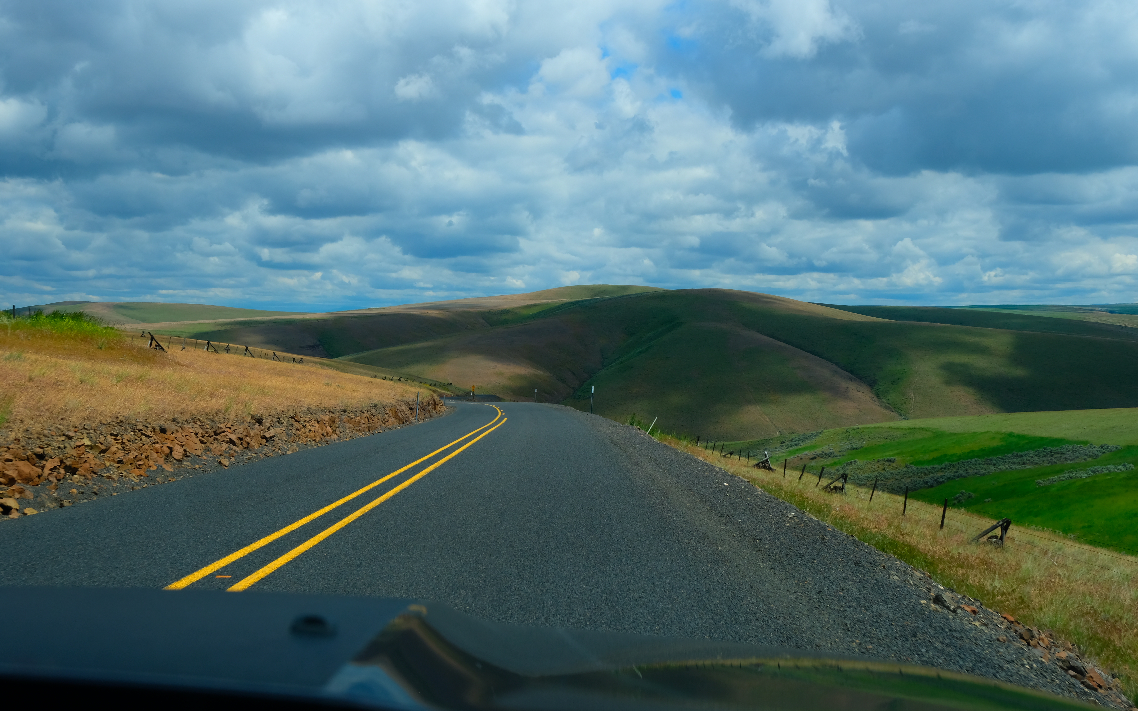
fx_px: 1116
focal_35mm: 36
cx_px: 589
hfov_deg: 54.0
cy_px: 300
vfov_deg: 35.3
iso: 200
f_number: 5.6
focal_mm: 21.3
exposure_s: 1/1100
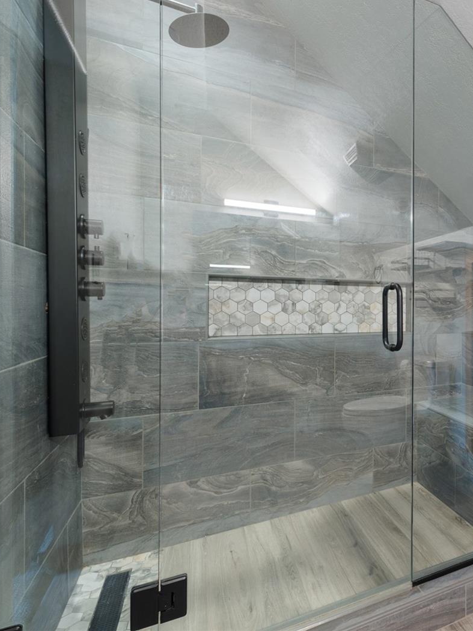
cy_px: 311
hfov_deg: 52.9
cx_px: 433
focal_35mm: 22
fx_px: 401
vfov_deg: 76.4
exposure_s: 3.2
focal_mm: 10
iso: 250
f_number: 9
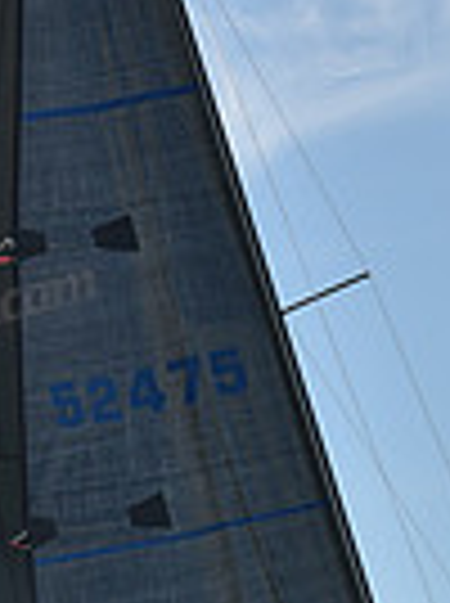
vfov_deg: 6.7
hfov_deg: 5.1
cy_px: 936
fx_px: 5077
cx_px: 331
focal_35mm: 292
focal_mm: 70
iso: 320
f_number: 10
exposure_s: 1/800
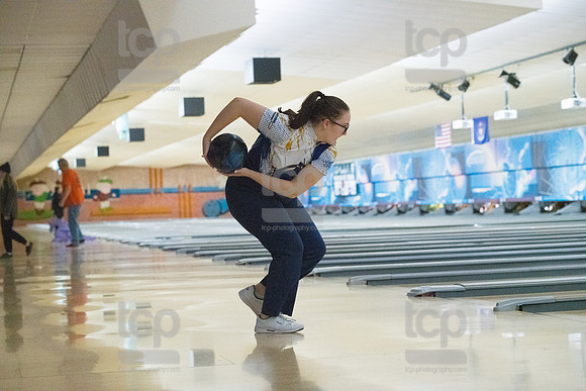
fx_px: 1335
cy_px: 196
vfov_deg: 16.7
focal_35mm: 82
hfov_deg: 24.8
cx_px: 293
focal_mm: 82
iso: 10000
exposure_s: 1/1000
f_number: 4
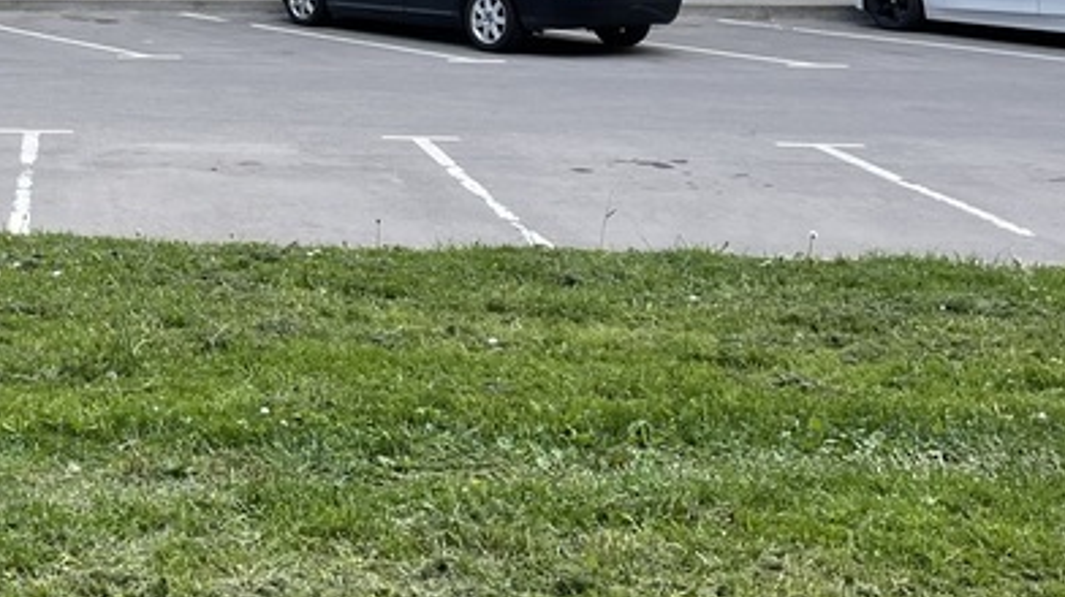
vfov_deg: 15.6
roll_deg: +0.0
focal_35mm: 74
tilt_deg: +0.1
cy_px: -149
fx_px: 2089
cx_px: -49
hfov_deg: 26.7
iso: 32
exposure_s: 1/654
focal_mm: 4.2
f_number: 1.6
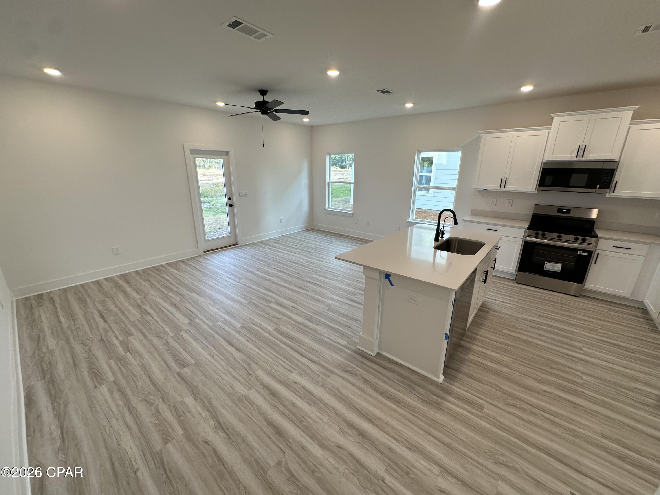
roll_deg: -0.4
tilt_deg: -17.2
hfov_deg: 102.1
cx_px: 330
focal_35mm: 14
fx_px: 267
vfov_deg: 85.7
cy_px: 248
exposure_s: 1/120
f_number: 2.2
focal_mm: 2.22
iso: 64
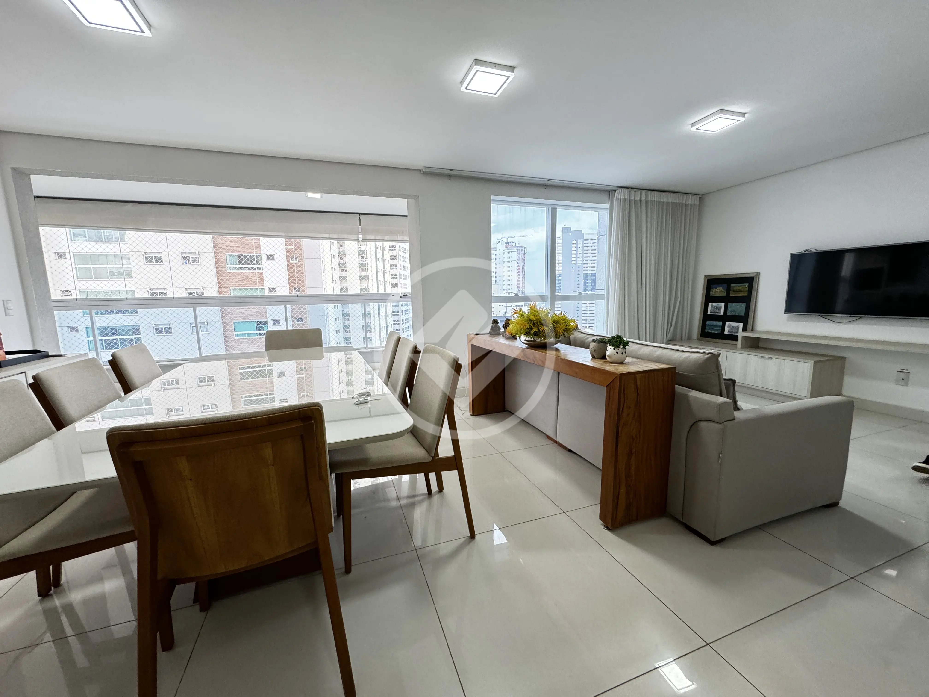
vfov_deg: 85.7
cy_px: 348
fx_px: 376
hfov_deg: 102.1
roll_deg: +0.7
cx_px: 464
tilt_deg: -8.2
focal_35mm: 14
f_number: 2.2
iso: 250
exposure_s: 1/99
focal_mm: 2.22
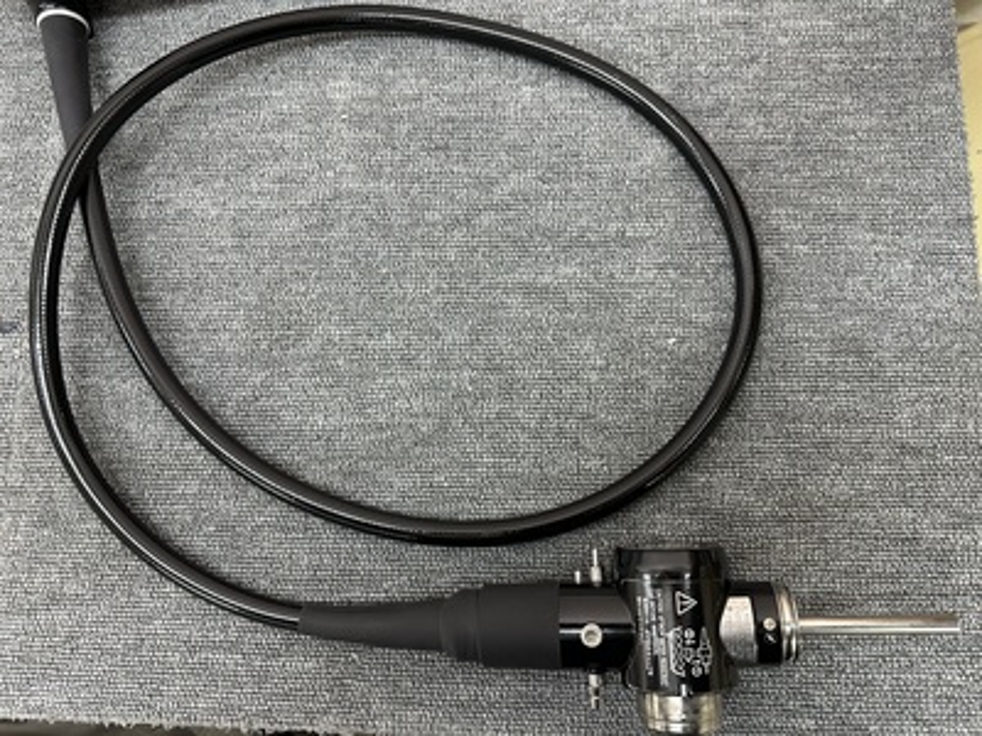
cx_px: 491
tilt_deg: -80.3
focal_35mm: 24
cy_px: 368
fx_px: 681
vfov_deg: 56.8
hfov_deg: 71.6
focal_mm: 6.86
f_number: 1.78
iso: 200
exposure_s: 1/120
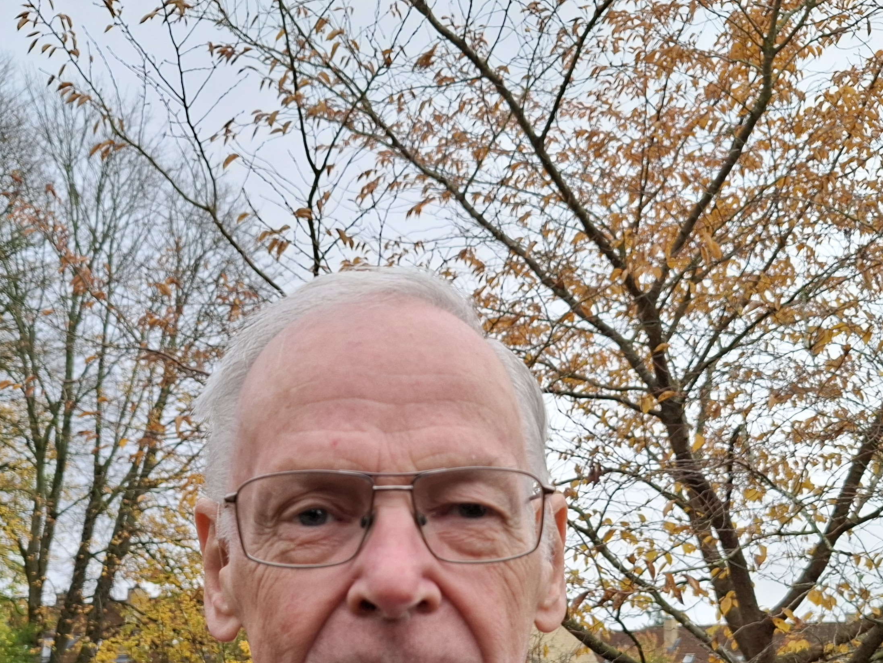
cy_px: 531
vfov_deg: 32.7
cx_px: 410
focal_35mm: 43
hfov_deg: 43.8
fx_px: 1097
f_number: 1.8
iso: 50
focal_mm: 5.54
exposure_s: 1/181
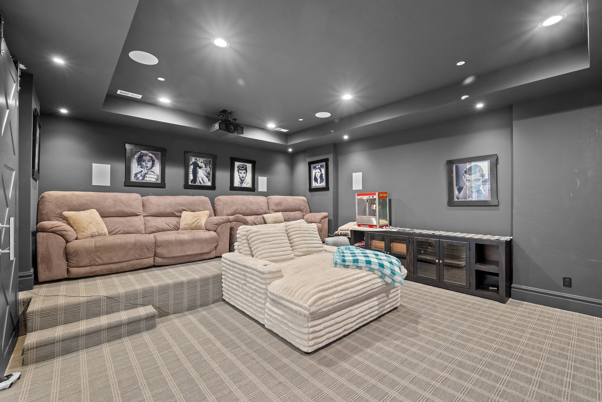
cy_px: 201
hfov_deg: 98.5
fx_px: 259
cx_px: 301
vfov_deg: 75.6
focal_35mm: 16
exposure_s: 3
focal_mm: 15.5
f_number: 8
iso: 500
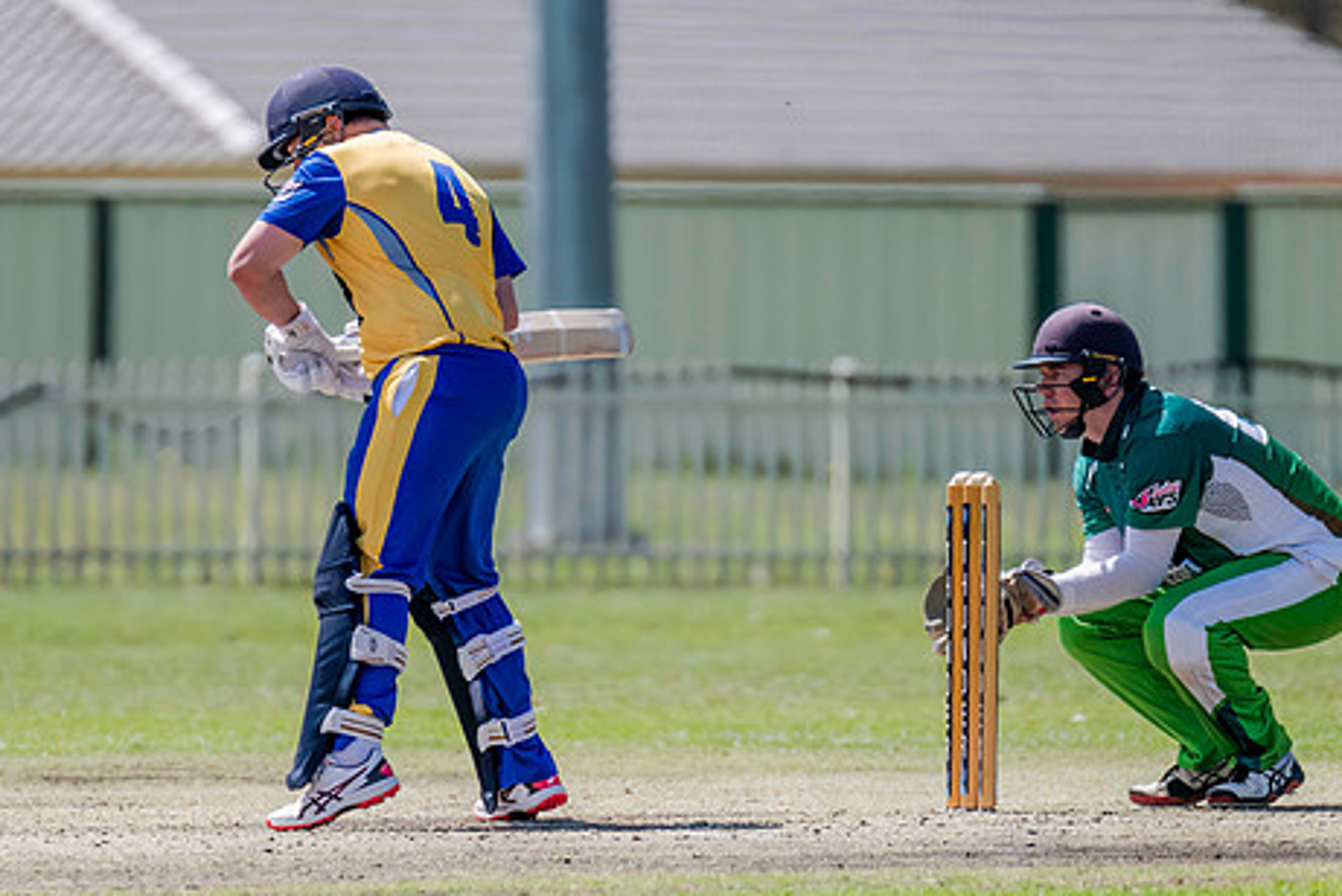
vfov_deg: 1.7
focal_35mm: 821
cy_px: 401
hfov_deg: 2.5
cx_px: 471
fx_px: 30623
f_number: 6.3
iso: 800
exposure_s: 1/2500
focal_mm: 600
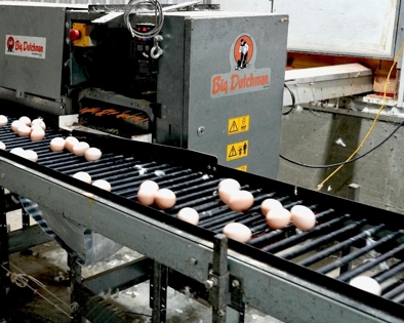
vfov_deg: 30.2
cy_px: 134
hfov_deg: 36.9
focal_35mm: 50
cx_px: 128
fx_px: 598
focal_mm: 35
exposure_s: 1/40
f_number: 6.3
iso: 2500
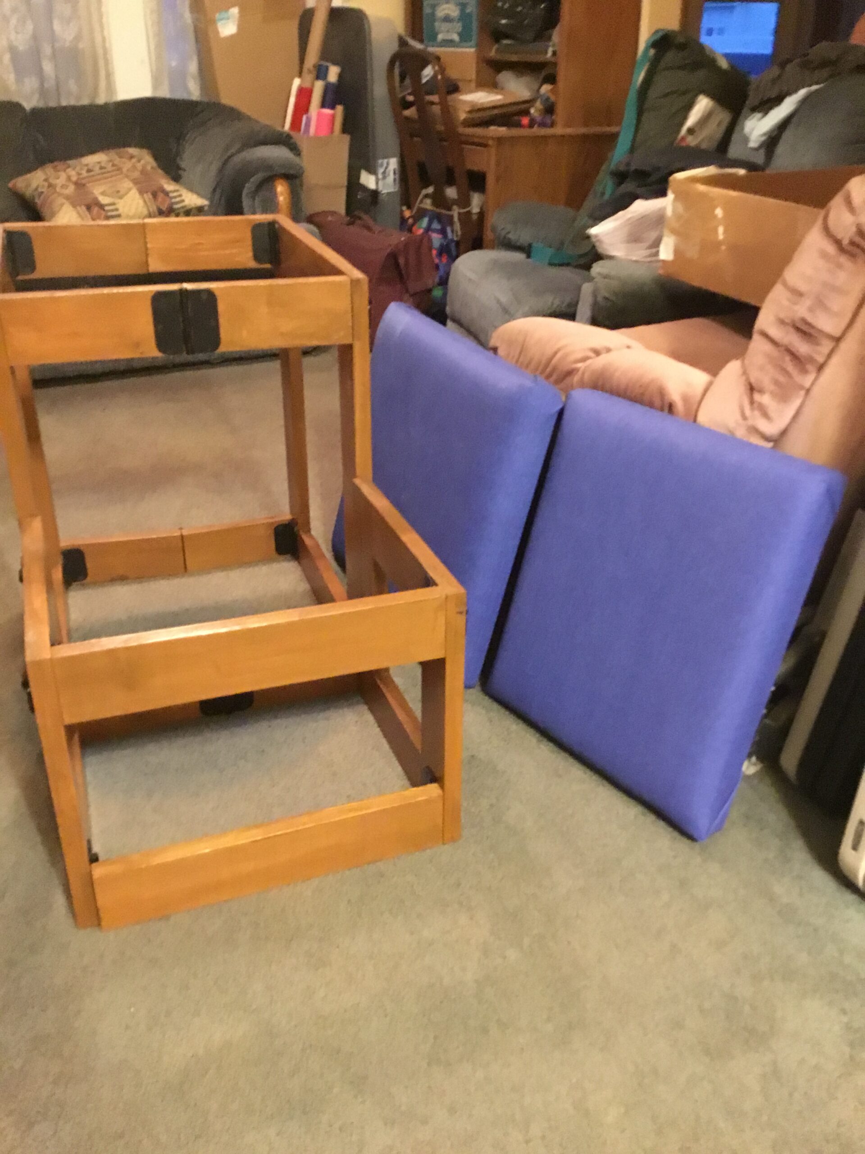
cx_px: 432
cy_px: 577
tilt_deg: -28.7
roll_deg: -0.9
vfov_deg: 58.4
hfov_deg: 45.4
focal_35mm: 31
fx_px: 1033
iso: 640
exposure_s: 1/15
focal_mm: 3.3
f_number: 2.4
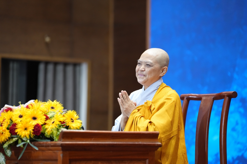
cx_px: 124
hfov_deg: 13.7
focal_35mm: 150
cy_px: 82
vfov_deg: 9.1
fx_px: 1029
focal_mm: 150
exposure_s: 1/160
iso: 3200
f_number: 2.8
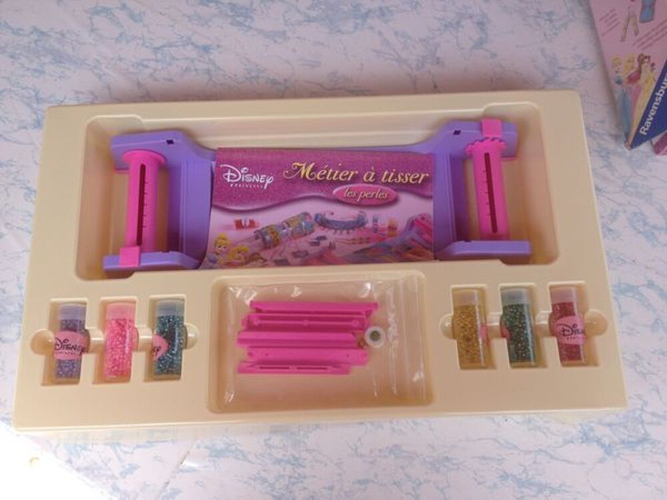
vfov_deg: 40.7
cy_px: 250
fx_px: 674
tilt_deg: -73.8
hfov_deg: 52.6
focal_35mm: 35
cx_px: 334
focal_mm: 4.28
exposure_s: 1/403
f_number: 2.4
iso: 50
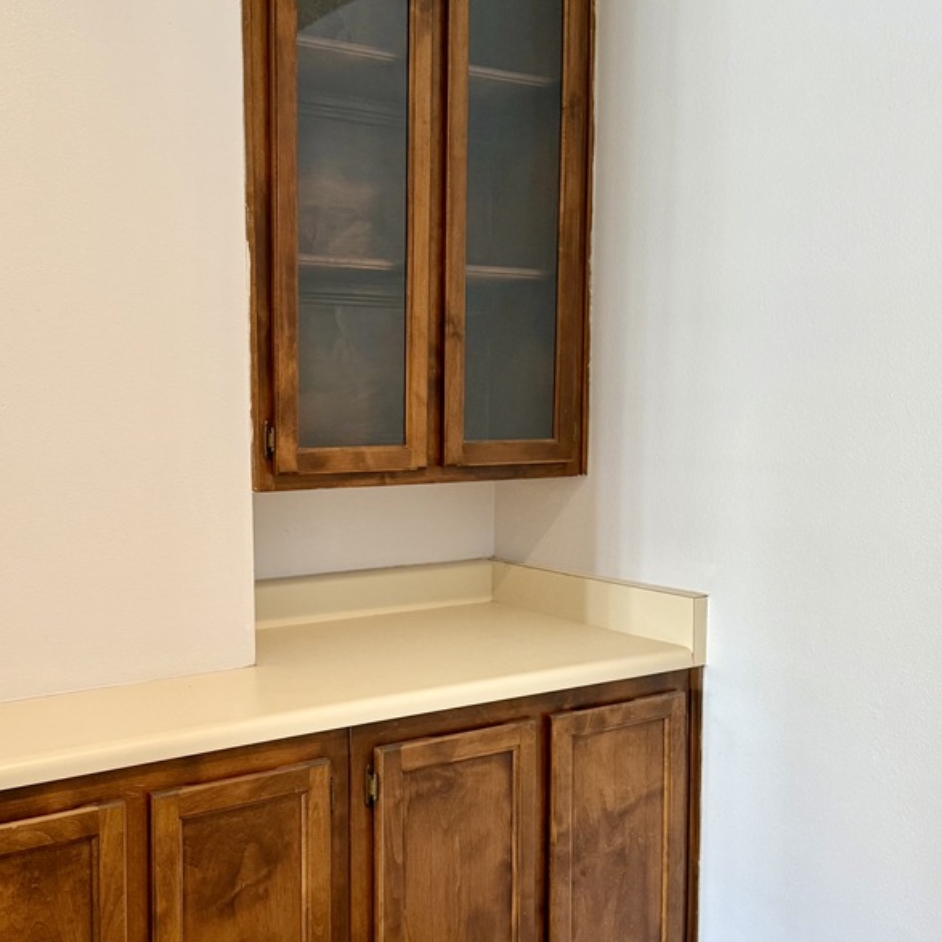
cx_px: 355
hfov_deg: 42.5
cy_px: 501
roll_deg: +0.4
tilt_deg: -5.1
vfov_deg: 42.8
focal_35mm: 39
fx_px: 1201
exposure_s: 1/60
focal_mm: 6.76
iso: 320
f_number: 1.78
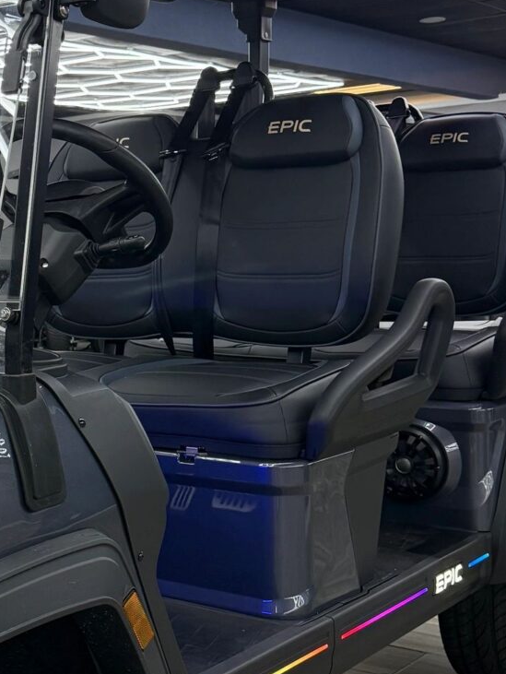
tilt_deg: -6.1
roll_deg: +1.8
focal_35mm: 63
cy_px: 378
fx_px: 1227
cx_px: 11
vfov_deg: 30.7
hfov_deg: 22.5
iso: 200
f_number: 1.78
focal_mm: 6.76
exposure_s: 1/195
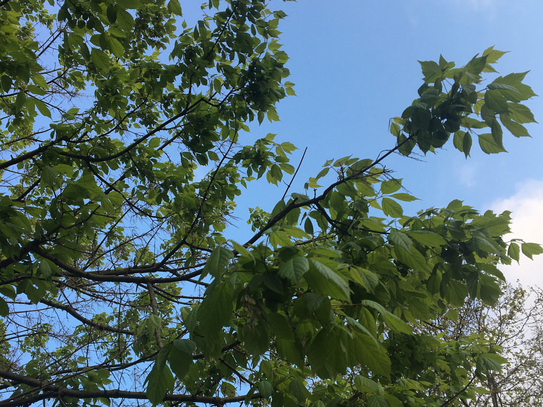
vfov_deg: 36.5
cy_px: 260
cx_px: 272
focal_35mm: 39
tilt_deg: +52.0
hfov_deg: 47.9
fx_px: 612
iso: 25
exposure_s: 1/256
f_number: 2.2
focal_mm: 4.15
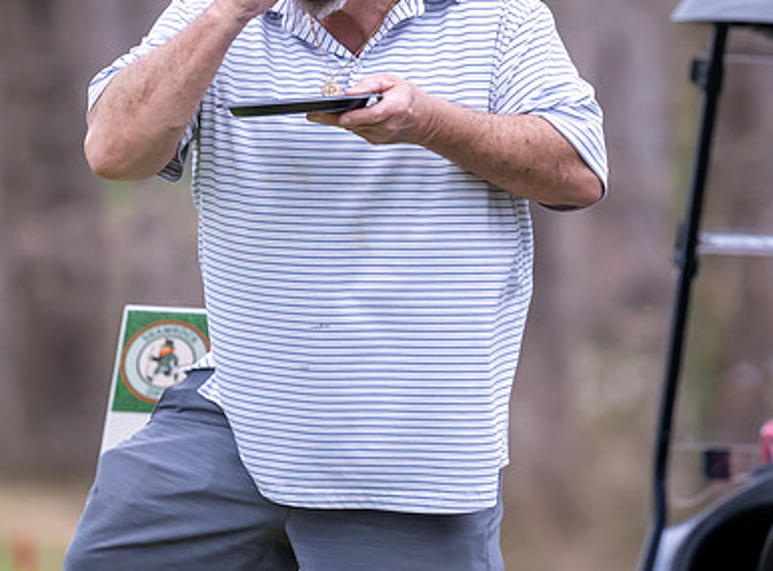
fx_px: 8128
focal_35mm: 366
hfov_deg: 5.4
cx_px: 381
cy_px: 199
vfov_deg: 4.0
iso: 1000
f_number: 3.2
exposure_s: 1/3200
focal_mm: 170
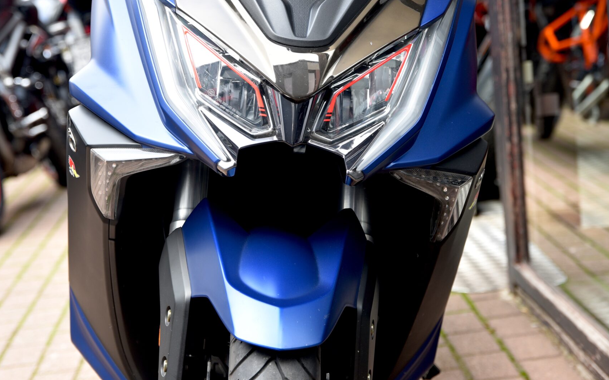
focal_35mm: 100
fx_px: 1659
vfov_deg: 13.1
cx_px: 306
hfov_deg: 20.8
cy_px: 148
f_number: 4
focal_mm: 65
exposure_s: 1/60
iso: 200
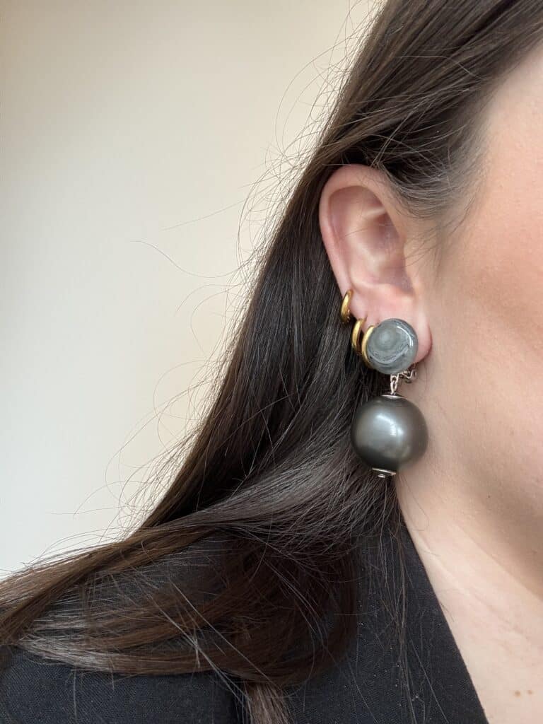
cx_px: 272
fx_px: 627
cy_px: 362
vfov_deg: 60.0
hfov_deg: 46.8
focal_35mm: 30
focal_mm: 2.69
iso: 64
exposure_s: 1/121
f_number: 1.9
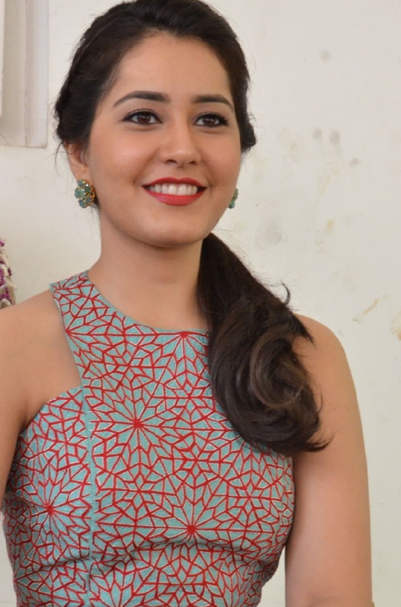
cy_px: 384
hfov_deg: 11.2
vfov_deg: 16.8
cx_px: 171
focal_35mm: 122
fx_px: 2049
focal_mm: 52
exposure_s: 1/125
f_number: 8
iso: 2000
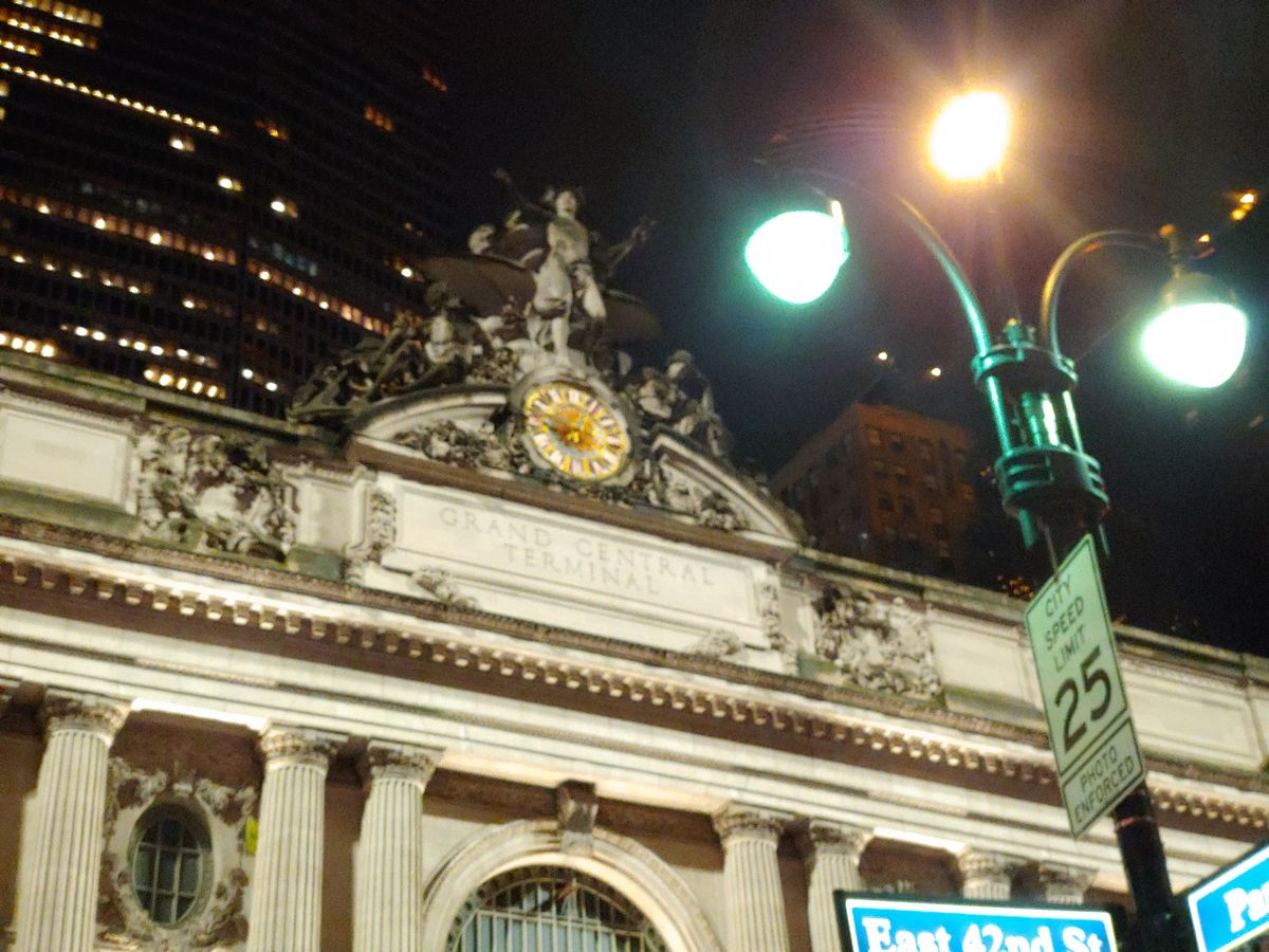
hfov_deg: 38.2
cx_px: 634
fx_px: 1833
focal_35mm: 50
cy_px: 476
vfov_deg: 29.1
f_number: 2.4
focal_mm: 5.88
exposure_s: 1/17
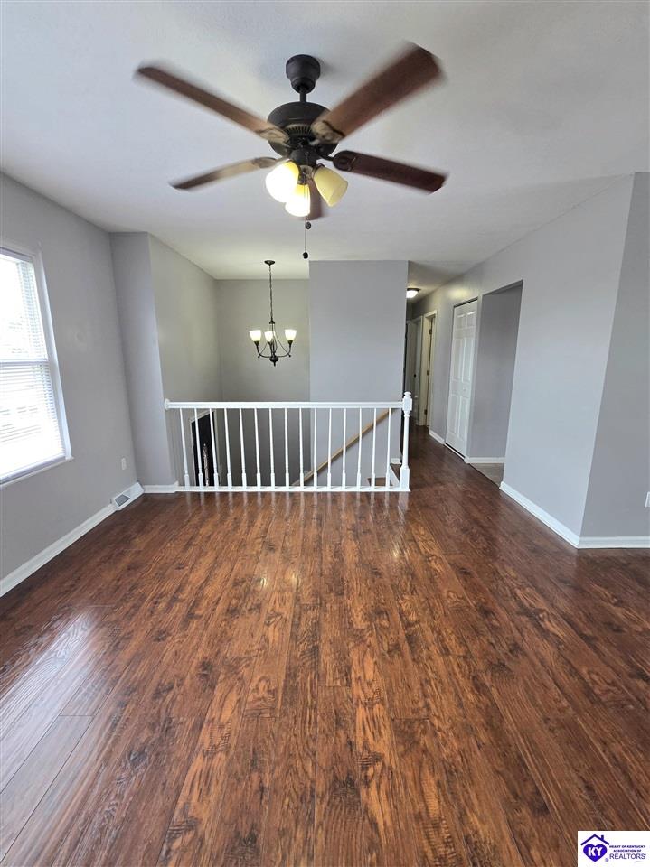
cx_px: 325
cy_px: 434
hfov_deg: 89.9
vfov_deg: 106.2
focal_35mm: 13
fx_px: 326
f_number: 2.2
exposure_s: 1/120
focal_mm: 2.2
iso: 100
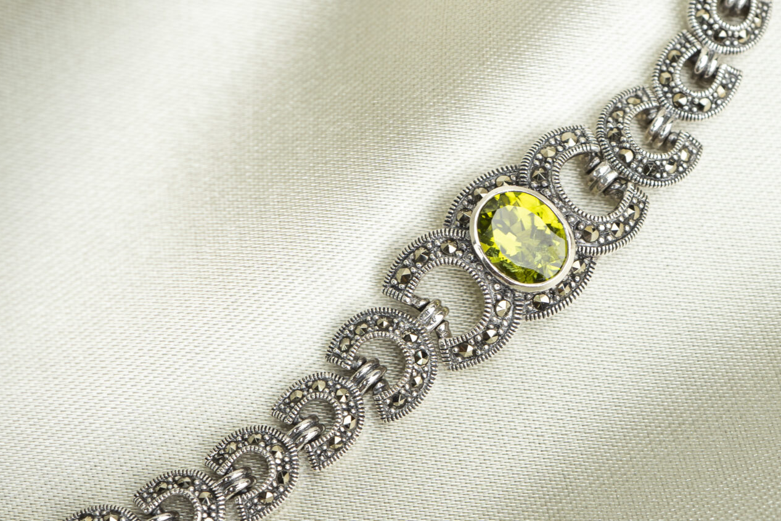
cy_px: 176
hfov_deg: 20.2
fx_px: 2191
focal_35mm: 101
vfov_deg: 13.5
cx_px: 474
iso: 125
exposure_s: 1/25
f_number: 5.6
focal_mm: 50
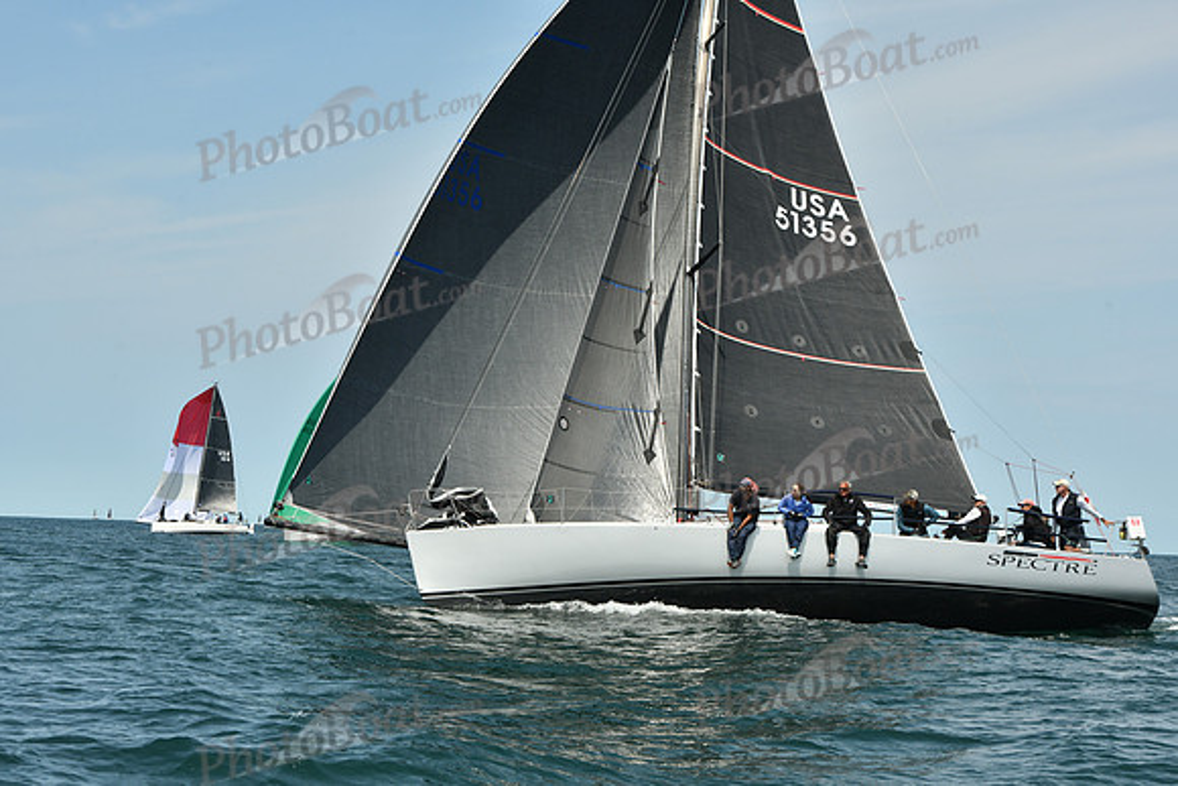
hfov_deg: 25.4
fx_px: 2618
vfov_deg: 17.1
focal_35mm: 80
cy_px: 393
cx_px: 589
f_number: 10
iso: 320
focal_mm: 80
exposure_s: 1/1000
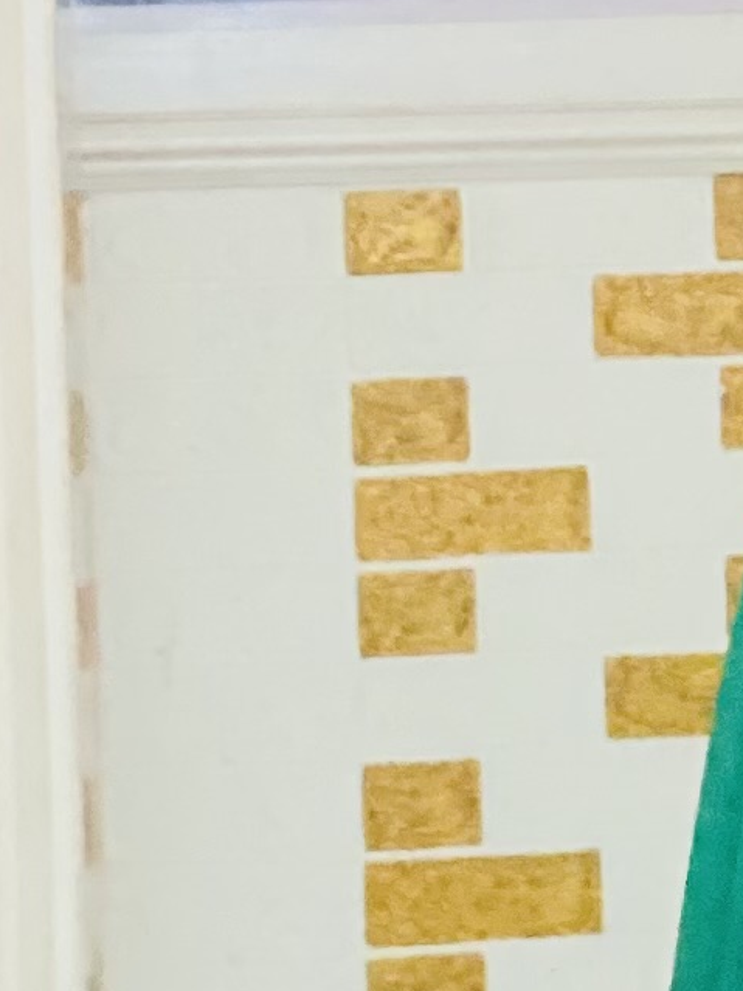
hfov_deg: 4.4
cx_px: 1866
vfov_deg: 6.0
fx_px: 9390
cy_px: -132
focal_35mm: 328
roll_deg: +1.9
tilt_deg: +6.0
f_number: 2
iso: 200
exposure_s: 1/78
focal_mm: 6
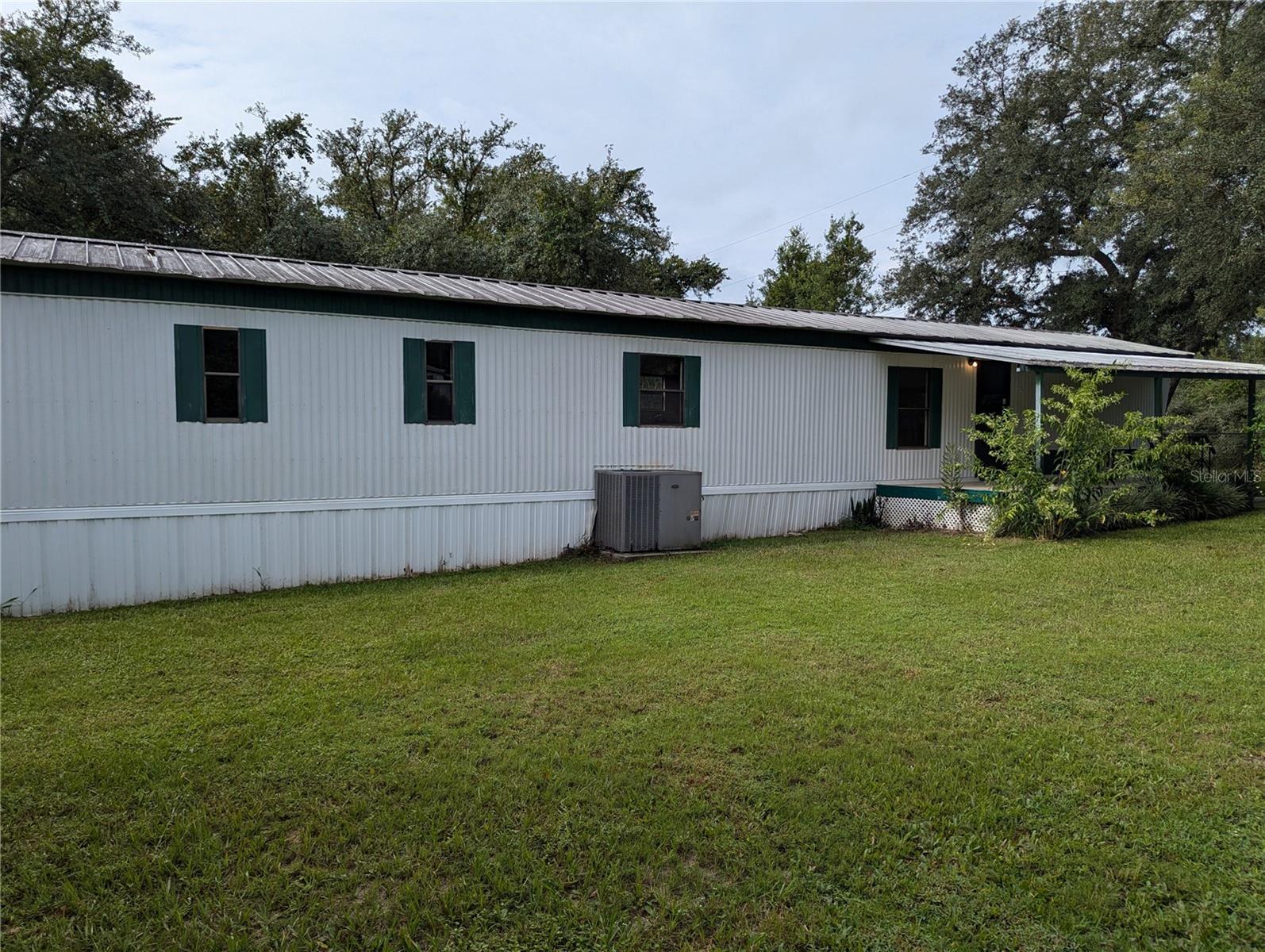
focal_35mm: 24
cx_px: 632
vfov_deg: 56.9
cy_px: 476
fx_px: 878
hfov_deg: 71.5
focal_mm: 6.81
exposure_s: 1/1887
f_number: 1.85
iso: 48
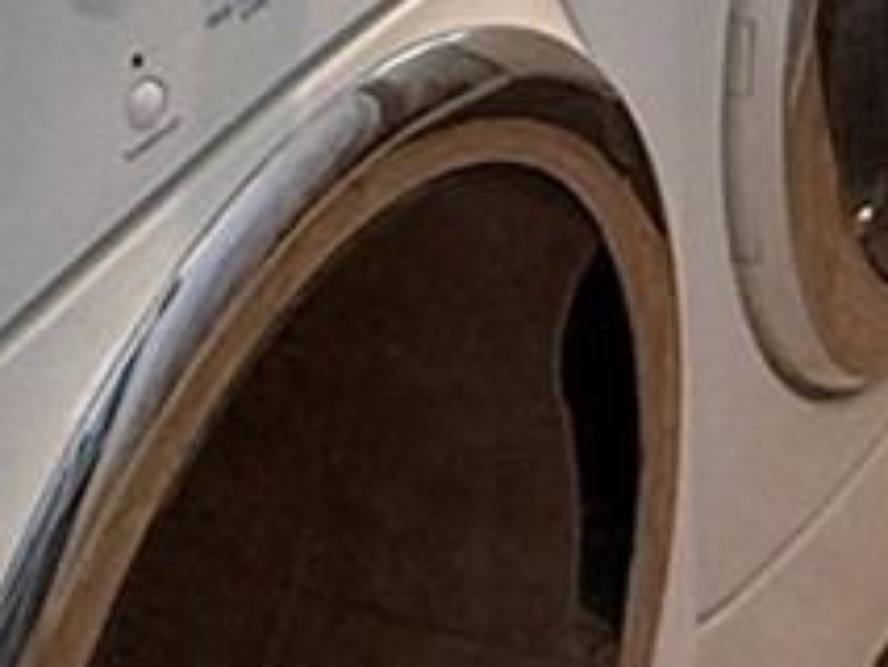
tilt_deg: -14.3
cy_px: -671
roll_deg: +0.7
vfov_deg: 12.4
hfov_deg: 18.3
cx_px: 863
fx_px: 2695
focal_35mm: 105
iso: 320
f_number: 2.2
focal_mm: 2.22
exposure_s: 1/120
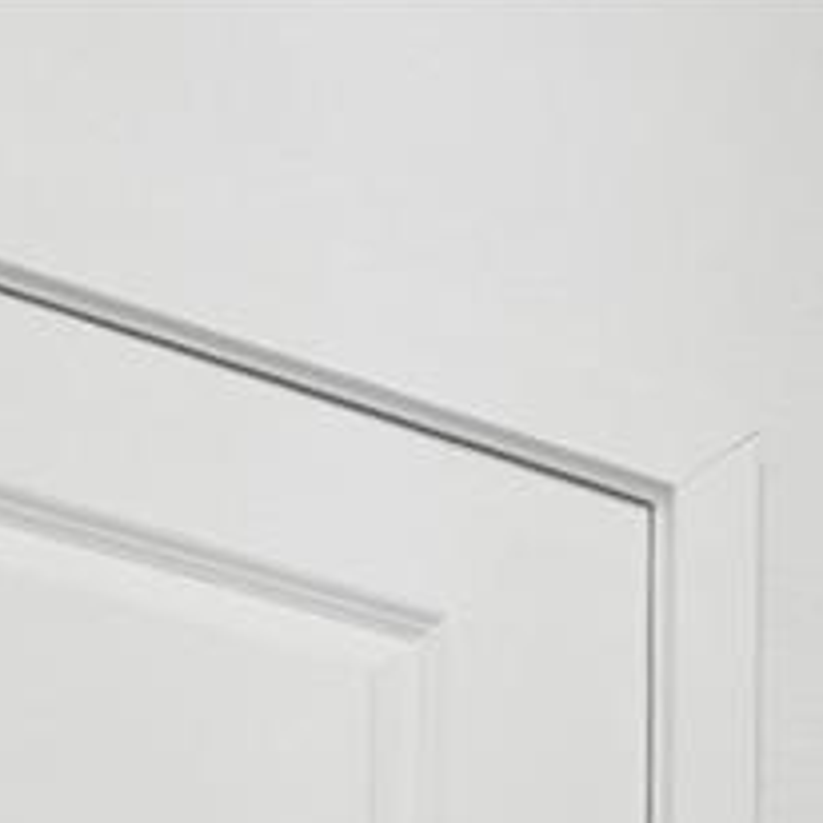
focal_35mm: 99
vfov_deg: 12.6
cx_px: 1526
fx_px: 2663
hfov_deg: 15.0
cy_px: 2113
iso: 400
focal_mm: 10
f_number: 8
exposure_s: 1/20
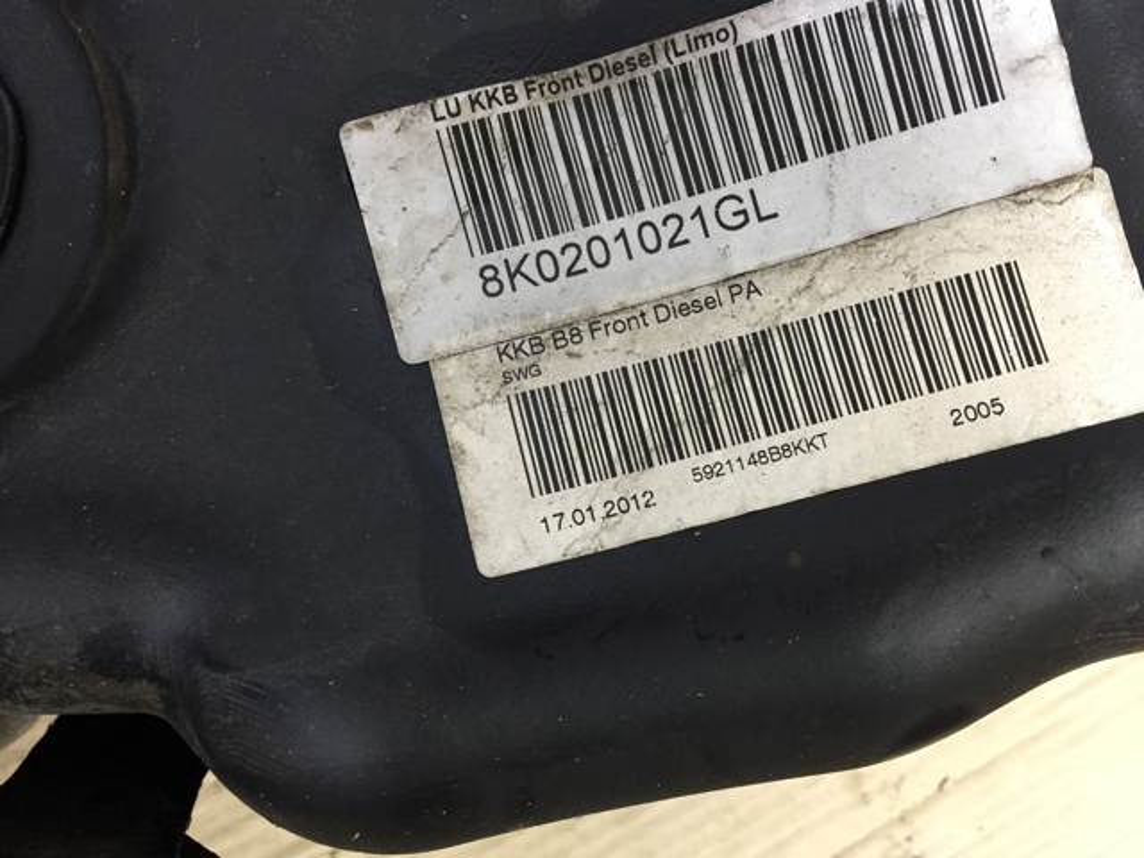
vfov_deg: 48.2
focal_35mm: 29
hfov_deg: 61.7
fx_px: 958
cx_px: 572
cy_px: 429
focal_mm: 4.15
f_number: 2.2
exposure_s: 1/33
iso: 160
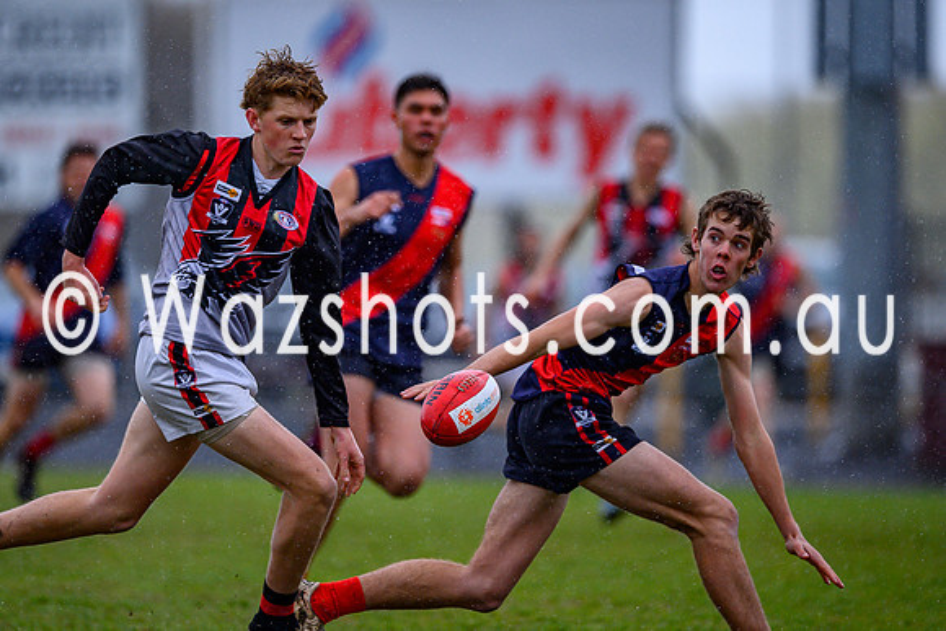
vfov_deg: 2.2
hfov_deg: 3.4
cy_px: 244
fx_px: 16127
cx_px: 434
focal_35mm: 614
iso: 720
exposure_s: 1/2500
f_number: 4
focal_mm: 500
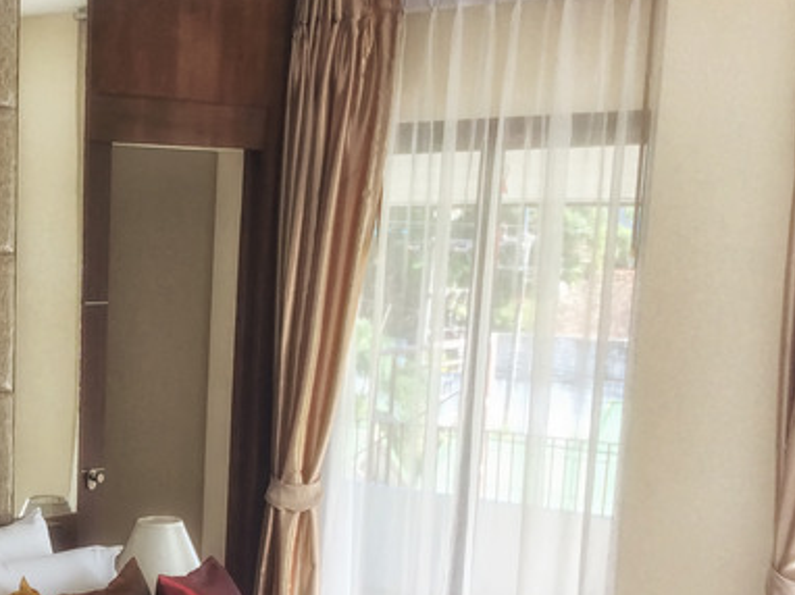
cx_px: -25
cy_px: 543
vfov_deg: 21.4
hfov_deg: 27.1
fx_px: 1538
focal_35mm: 67
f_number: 2.4
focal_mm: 3.3
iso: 32
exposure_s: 1/157
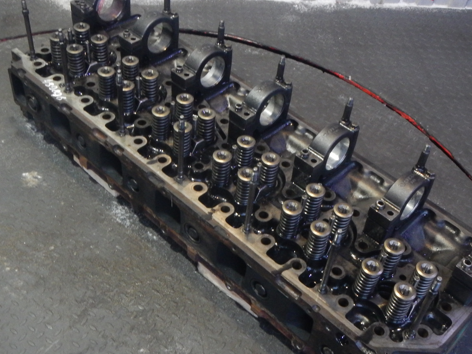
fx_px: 614
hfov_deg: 42.0
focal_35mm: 45
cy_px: 200
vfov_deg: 32.1
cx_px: 256
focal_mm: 5
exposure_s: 1/20
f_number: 3.9
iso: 400
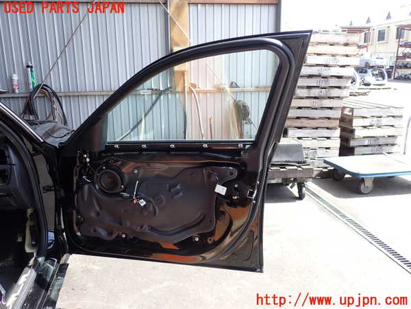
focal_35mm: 30
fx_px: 356
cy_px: 154
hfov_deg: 60.0
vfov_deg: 46.8
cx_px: 206
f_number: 3.2
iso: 100
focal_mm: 5.4
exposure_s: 1/160
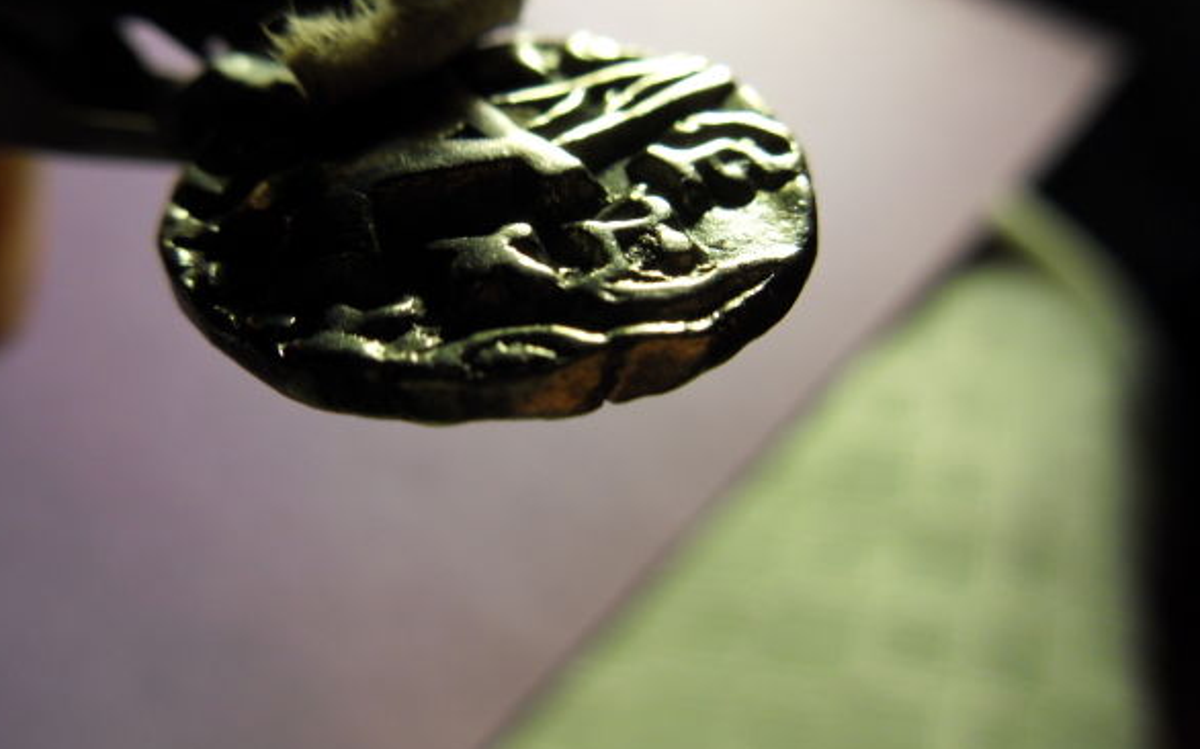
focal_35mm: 38
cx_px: 590
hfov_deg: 51.5
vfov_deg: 33.5
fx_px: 1243
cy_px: 336
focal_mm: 6.3
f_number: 3.5
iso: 100
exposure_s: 1/30
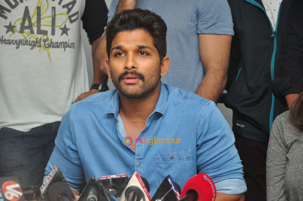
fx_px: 1009
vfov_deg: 11.4
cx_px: 152
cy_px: 100
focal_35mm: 120
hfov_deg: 17.1
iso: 1600
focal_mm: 80
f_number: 5.6
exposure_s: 1/125
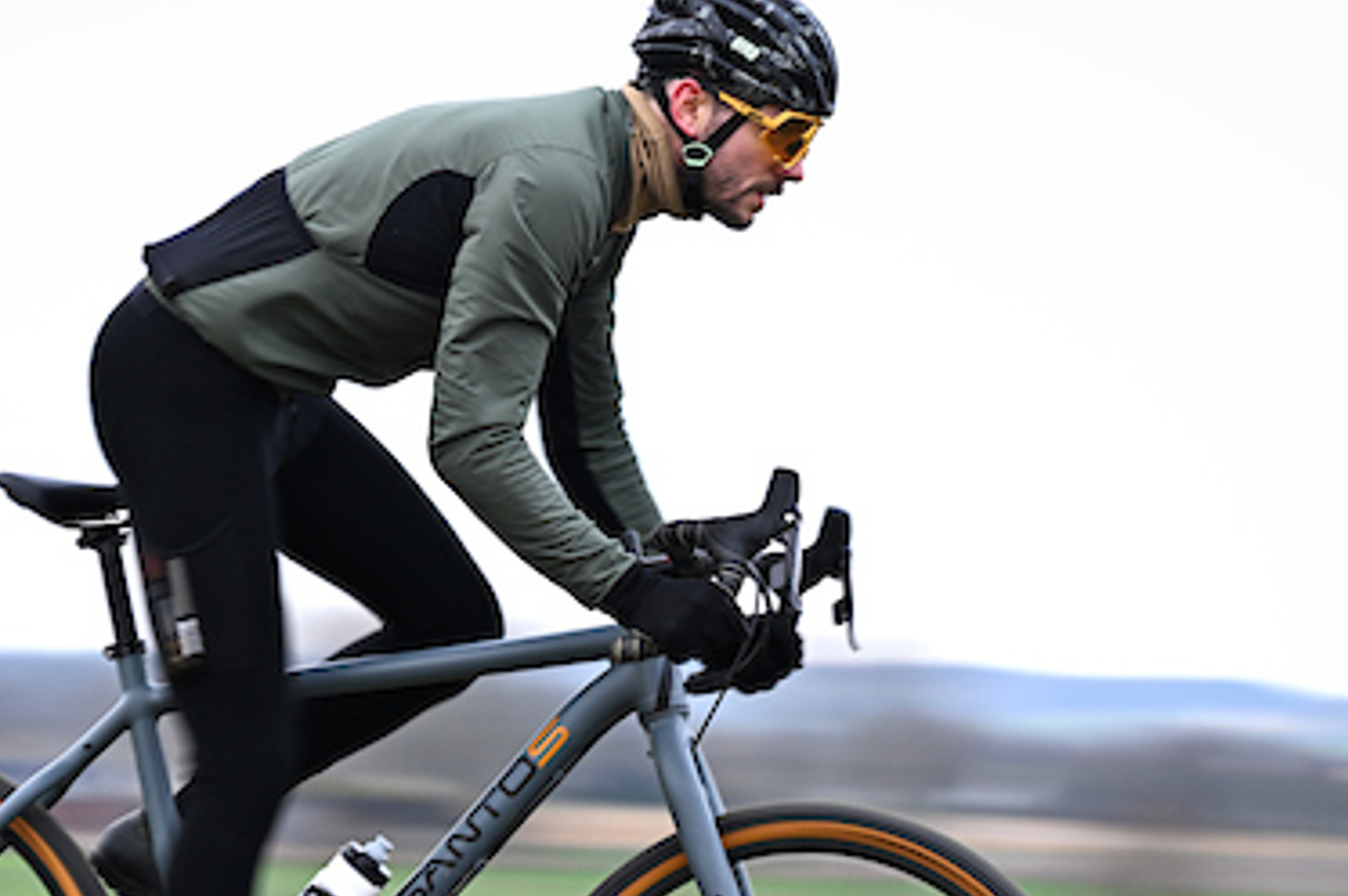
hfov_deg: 12.8
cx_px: 535
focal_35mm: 161
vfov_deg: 8.5
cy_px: 679
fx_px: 6023
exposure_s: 1/60
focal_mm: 100
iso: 400
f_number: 5
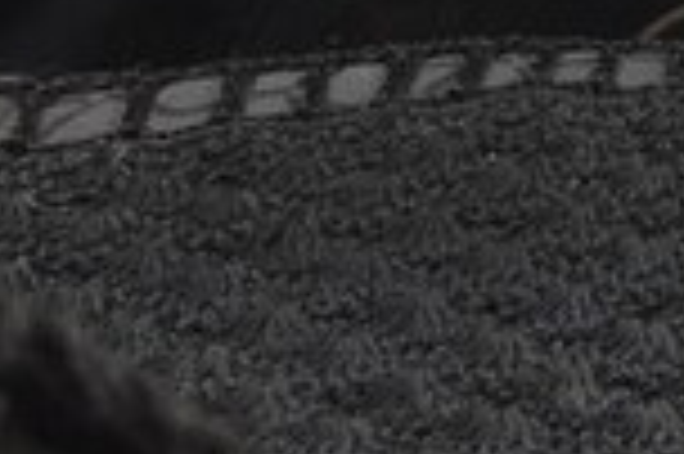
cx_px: 1228
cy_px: -645
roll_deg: +0.5
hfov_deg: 13.9
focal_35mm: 131
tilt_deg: -10.7
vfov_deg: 9.3
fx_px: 2486
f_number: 2.2
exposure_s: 1/50
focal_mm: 4.15
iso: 32
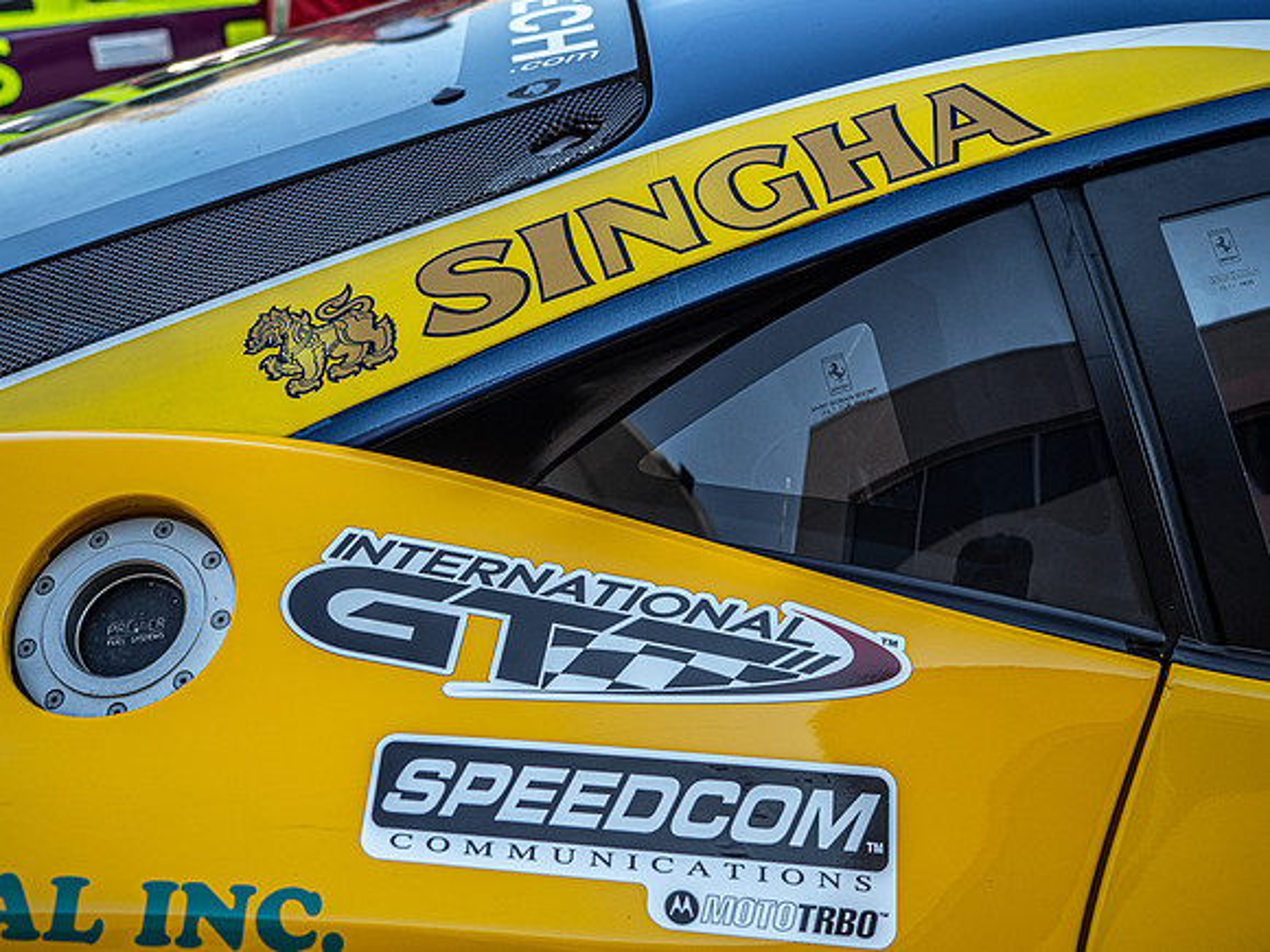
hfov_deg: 42.9
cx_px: 635
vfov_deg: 32.9
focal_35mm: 44
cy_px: 476
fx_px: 1614
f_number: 2.8
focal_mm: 22
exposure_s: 1/1000
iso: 200
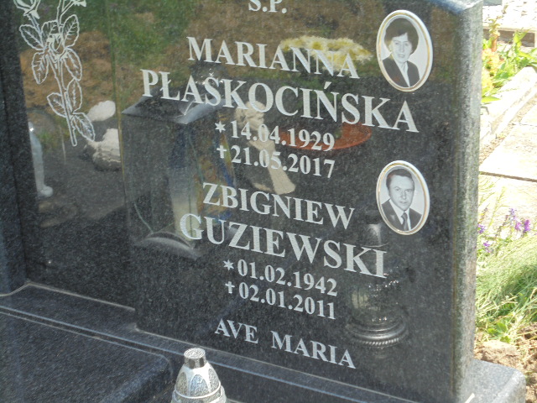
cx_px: 268
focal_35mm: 73
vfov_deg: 20.2
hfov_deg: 26.7
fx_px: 1132
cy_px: 202
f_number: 6.1
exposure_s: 1/100
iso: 100
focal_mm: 13.1
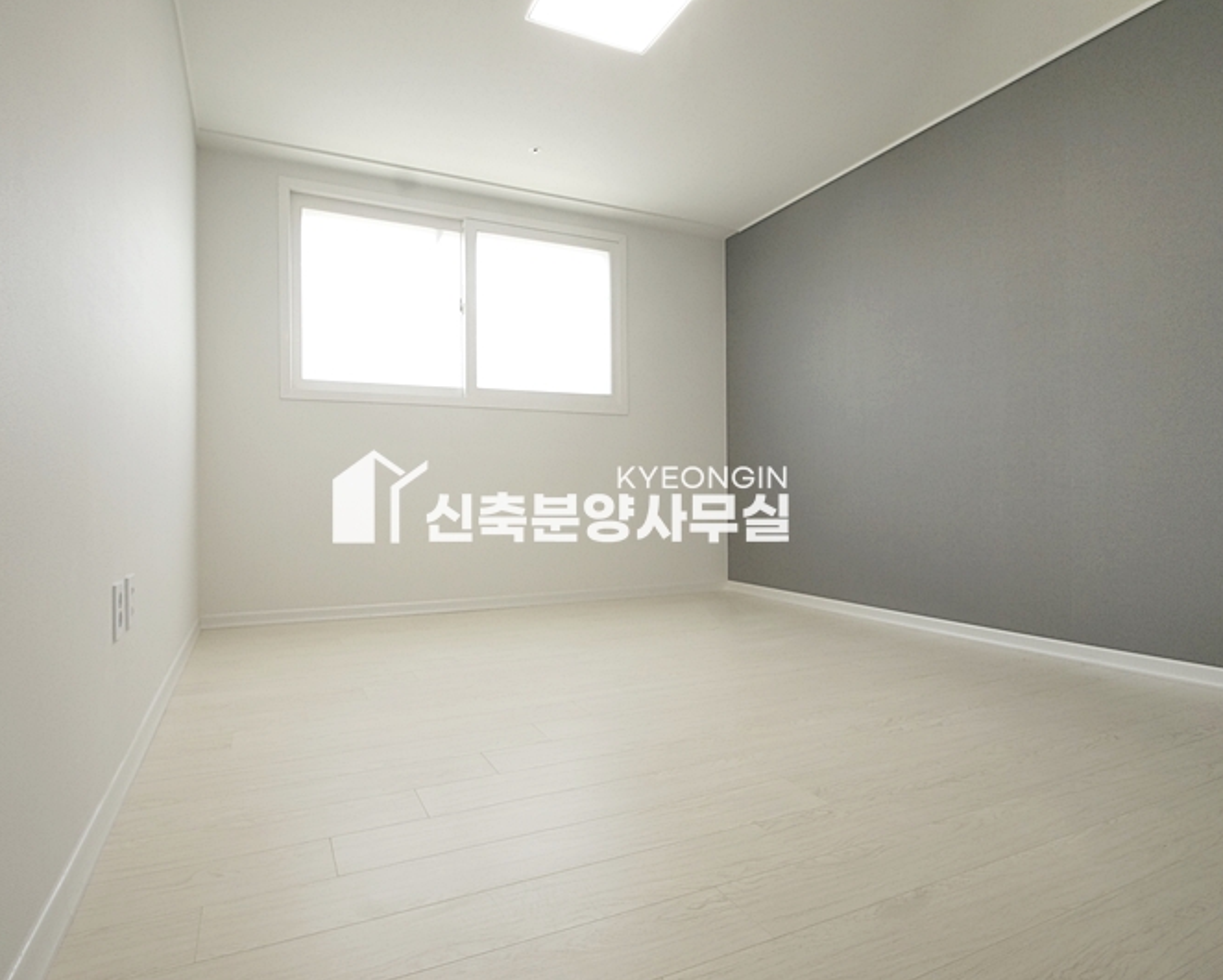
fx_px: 616
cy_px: 490
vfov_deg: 77.0
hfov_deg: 89.4
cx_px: 560
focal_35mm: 17
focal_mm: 10
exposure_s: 1/30
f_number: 9
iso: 800
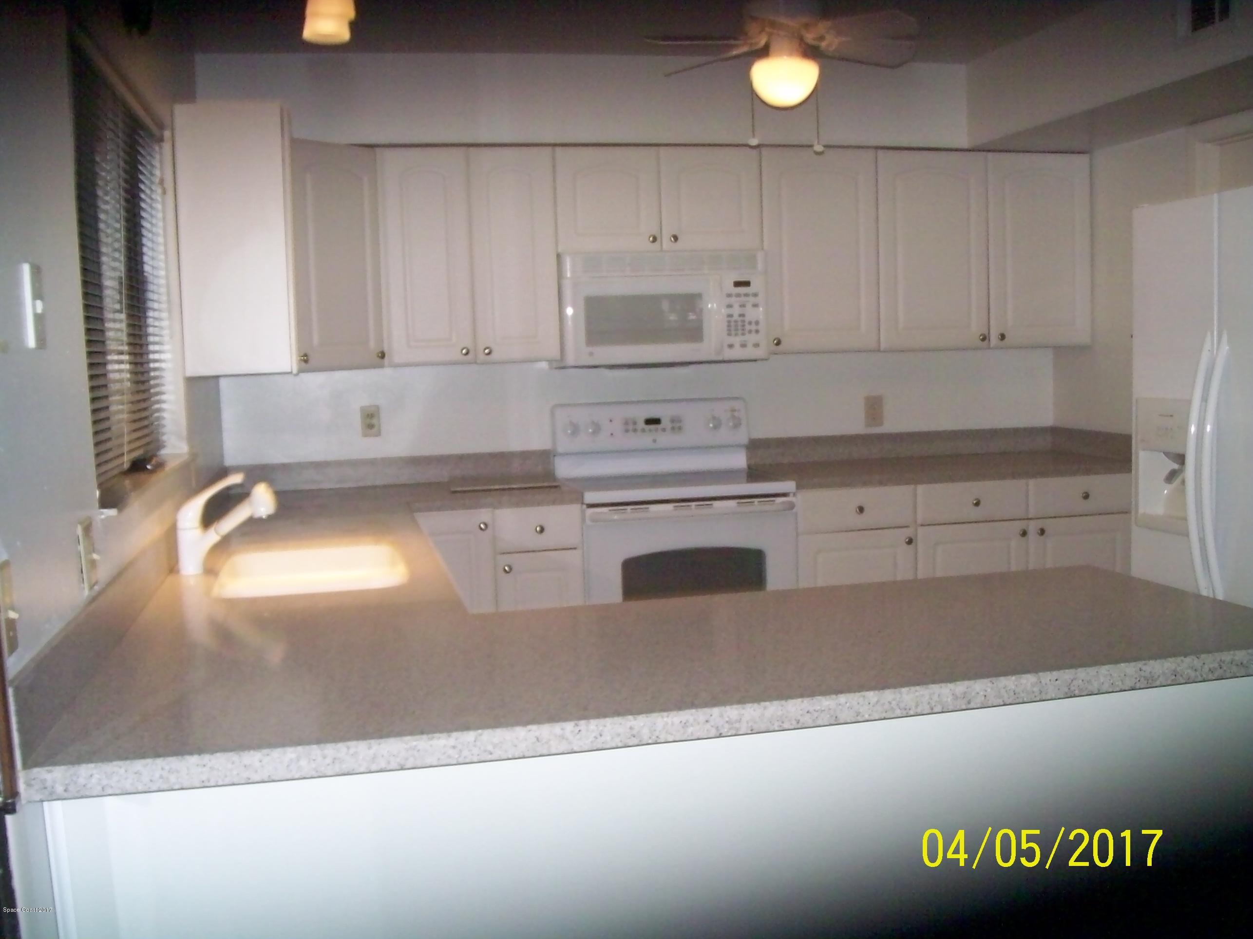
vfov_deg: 39.6
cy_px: 470
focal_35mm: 36
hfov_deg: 51.4
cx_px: 626
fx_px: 1303
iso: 160
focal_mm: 6
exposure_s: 1/64
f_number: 2.7
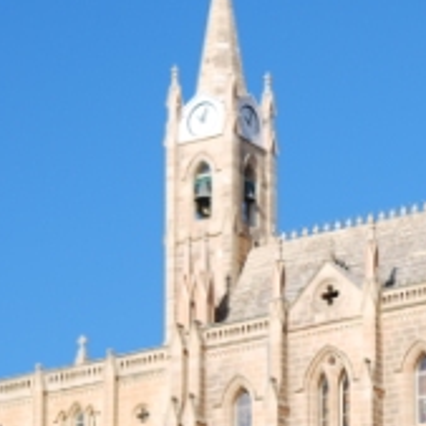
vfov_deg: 7.4
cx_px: 499
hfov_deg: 7.3
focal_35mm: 237
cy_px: 232
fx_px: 3300
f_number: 5.6
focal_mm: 70
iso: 100
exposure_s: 1/500
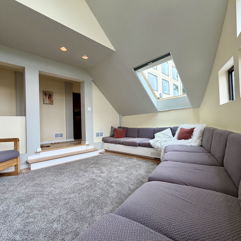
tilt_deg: +2.1
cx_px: 129
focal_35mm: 17
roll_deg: +2.3
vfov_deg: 84.0
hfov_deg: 83.8
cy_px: 122
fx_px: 134
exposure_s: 1/120
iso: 100
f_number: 2.2
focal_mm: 2.22
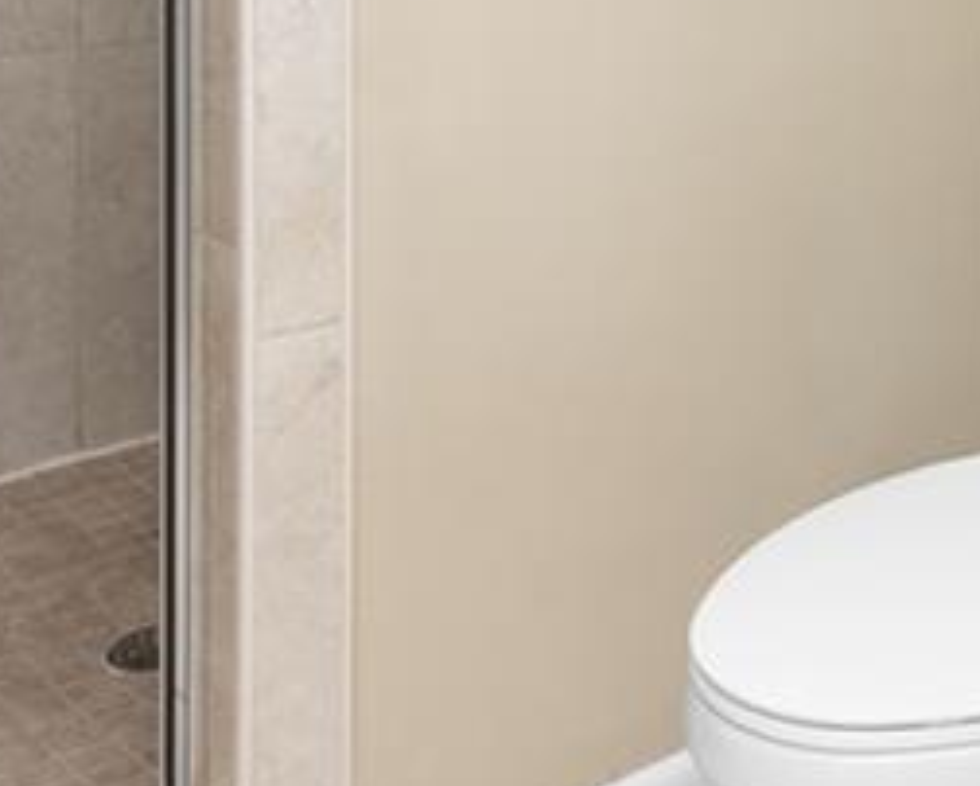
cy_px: -103
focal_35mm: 61
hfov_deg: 29.7
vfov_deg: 23.3
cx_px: 875
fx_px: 1771
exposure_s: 1/4
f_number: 8
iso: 320
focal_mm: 16
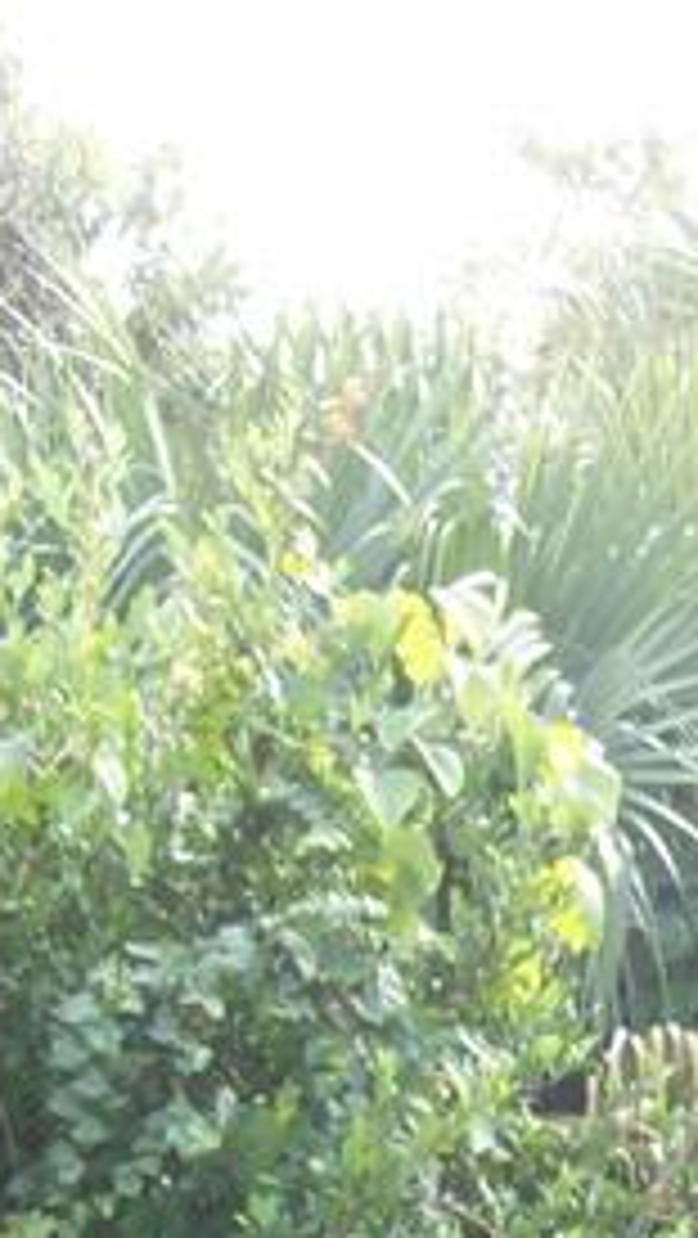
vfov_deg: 14.4
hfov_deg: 8.2
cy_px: 1364
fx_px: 4797
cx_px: 959
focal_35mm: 146
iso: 80
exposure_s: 1/142
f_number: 2.7
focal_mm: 6
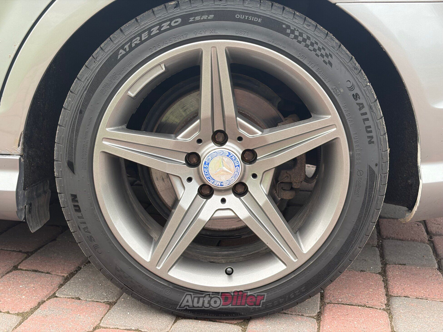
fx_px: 666
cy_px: 166
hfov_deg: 36.8
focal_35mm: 52
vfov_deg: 28.0
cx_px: 222
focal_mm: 5.96
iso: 40
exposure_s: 1/121
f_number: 1.6
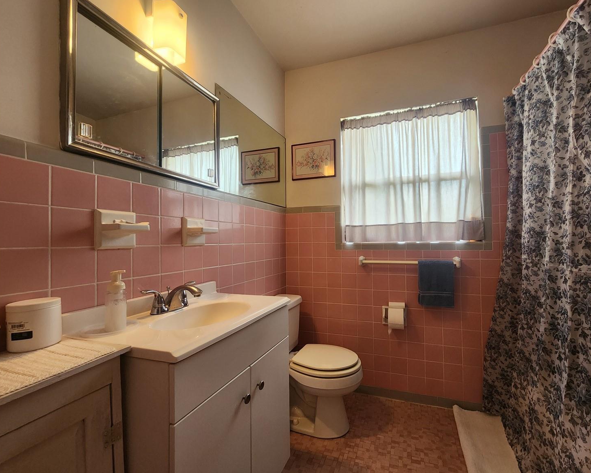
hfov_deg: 100.4
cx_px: 322
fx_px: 245
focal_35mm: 14
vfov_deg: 88.0
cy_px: 236
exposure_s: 1/60
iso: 250
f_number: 2.2
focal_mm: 2.2
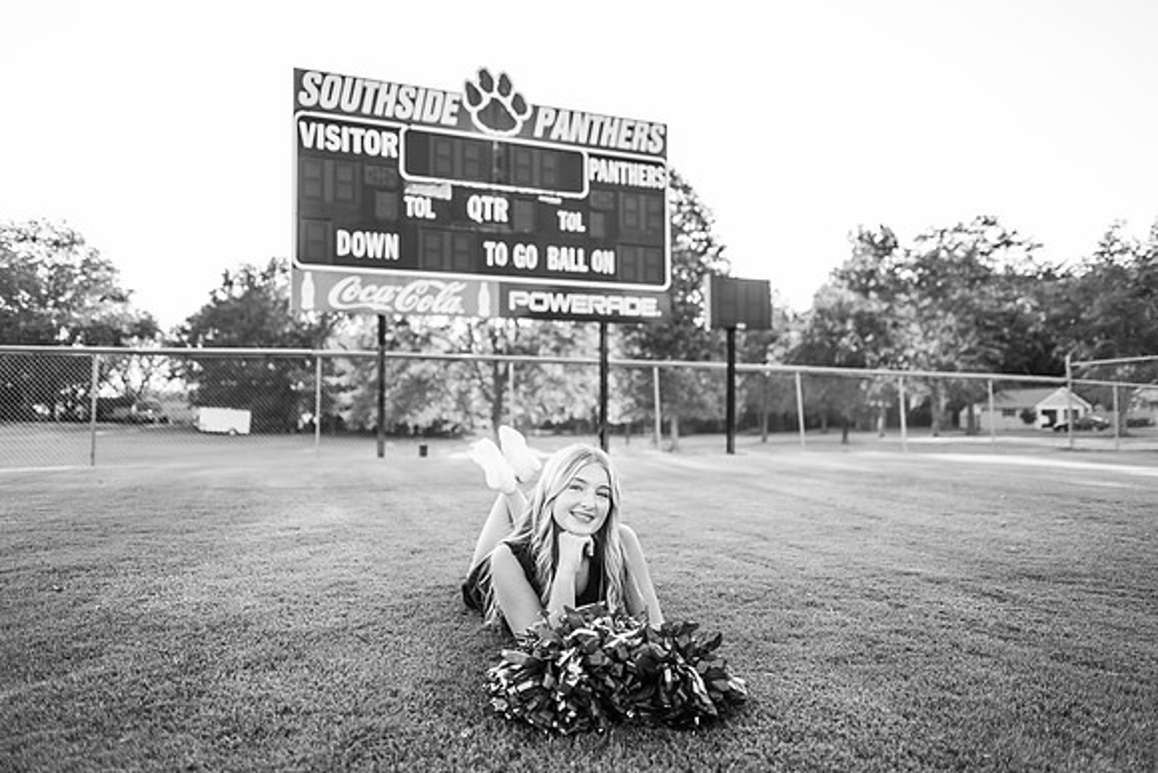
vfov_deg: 53.2
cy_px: 386
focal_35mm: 24
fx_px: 772
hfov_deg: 73.7
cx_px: 579
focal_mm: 24
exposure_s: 1/500
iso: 125
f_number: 2
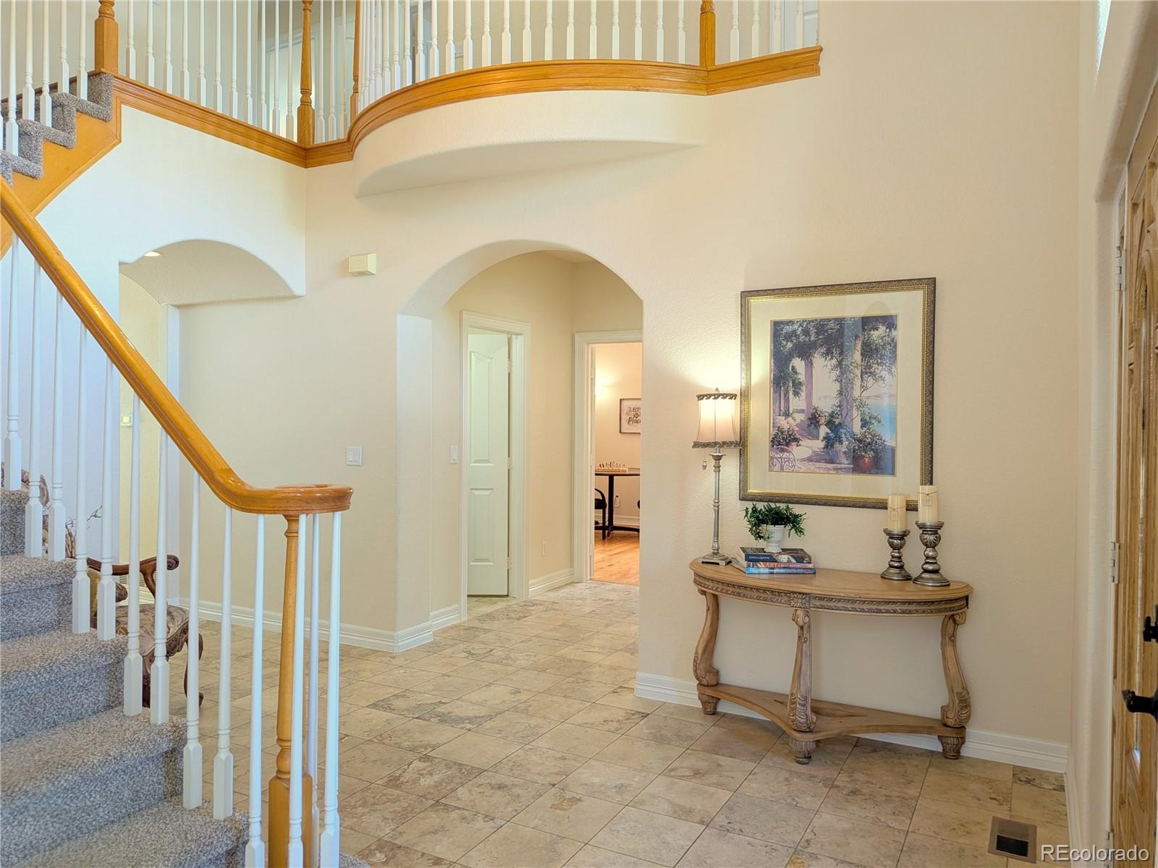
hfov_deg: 71.6
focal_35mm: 24
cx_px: 579
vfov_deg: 56.8
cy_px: 434
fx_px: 803
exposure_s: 1/208
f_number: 1.7
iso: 29
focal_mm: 4.53
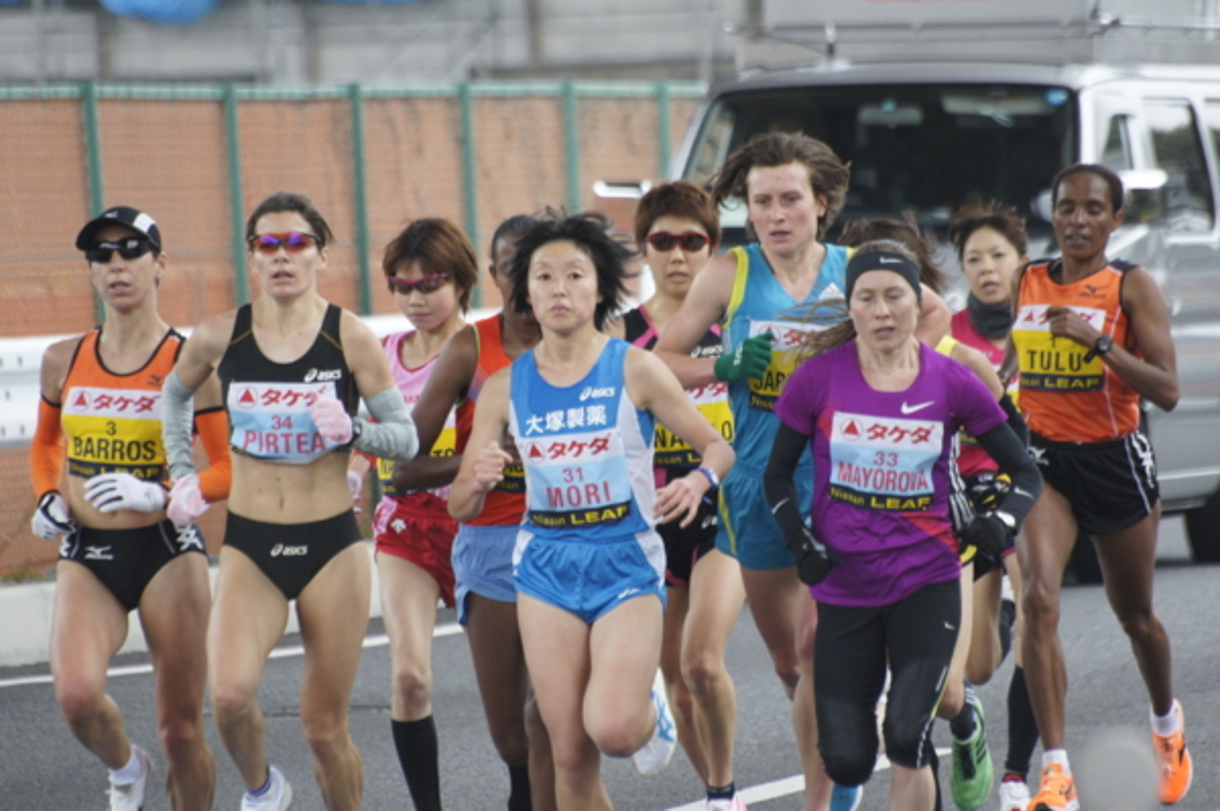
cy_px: 406
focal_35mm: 450
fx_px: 15237
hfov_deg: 4.6
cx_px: 610
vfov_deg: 3.0
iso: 1250
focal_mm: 300
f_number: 5.6
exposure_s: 1/500
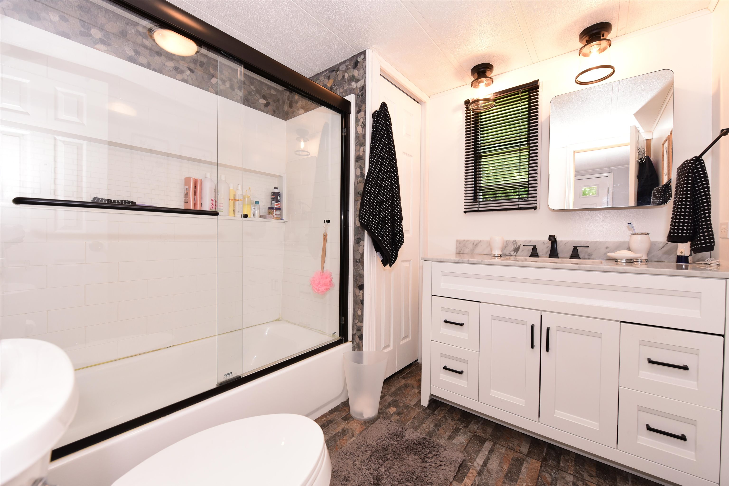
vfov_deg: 81.2
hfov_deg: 104.2
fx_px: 284
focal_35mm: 14
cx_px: 364
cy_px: 243
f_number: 6.3
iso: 800
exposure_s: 1/60
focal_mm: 14
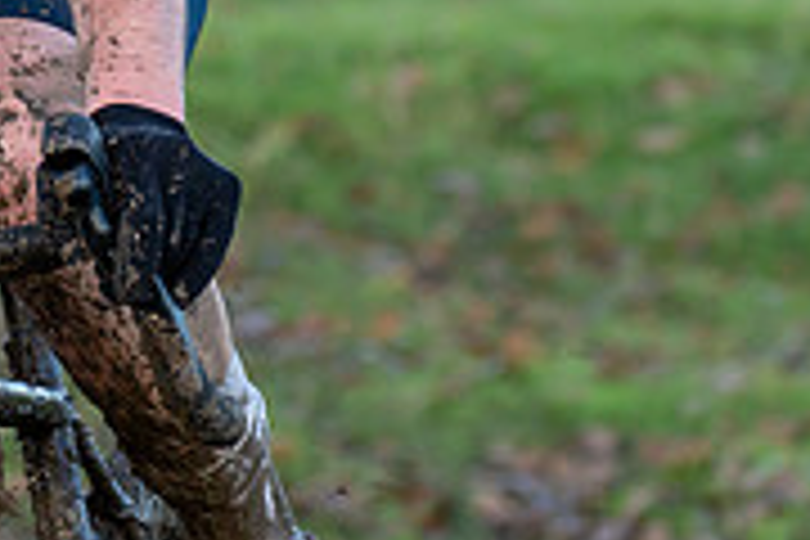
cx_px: -738
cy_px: -515
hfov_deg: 3.3
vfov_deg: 2.2
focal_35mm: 614
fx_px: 13814
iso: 250
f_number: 3.5
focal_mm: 117
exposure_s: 1/500
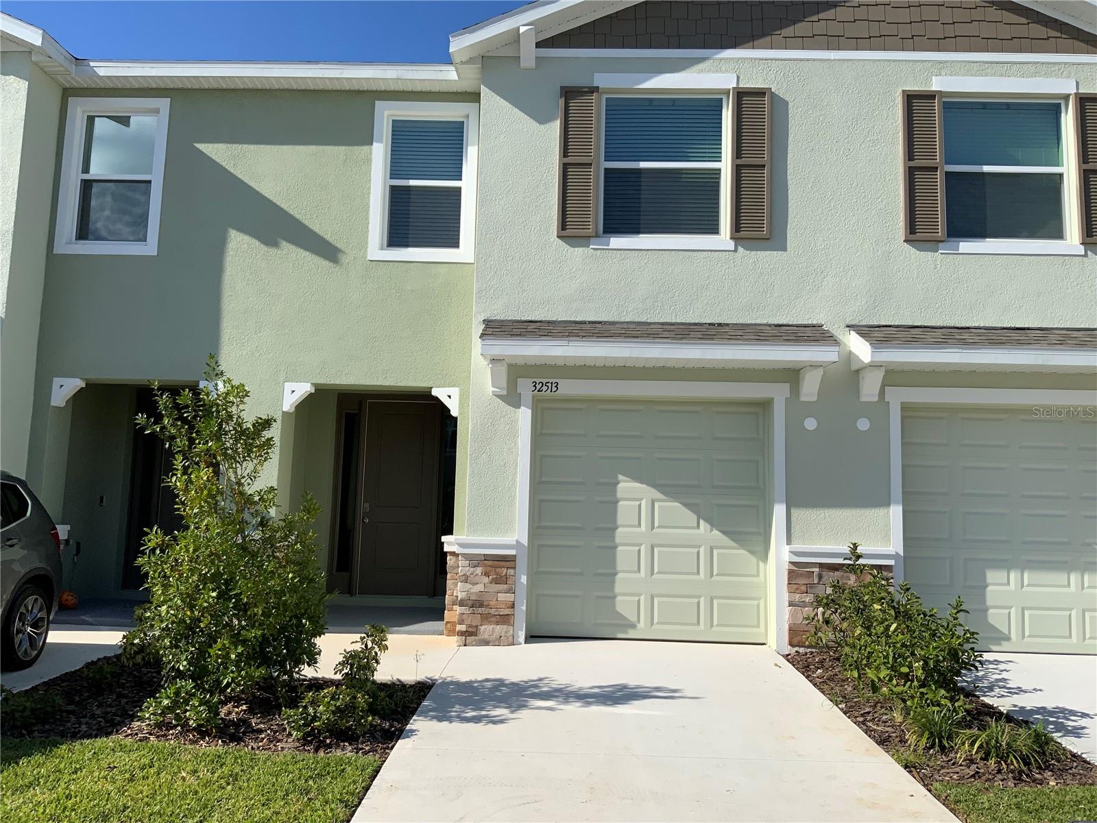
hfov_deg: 61.7
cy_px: 412
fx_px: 919
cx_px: 548
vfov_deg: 48.2
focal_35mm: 29
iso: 20
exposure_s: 1/2667
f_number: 1.8
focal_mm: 3
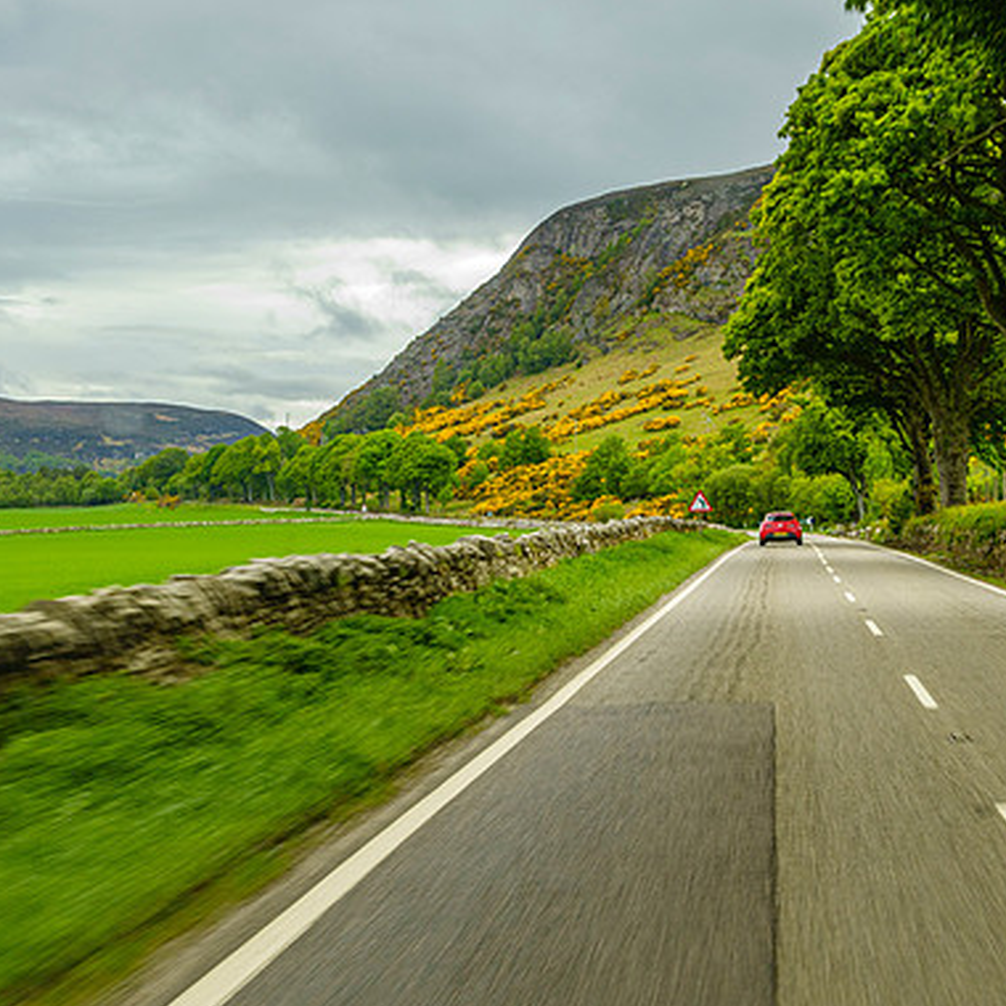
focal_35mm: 61
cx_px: 458
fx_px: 2006
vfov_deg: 28.2
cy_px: 502
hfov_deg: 28.1
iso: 125
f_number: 7.1
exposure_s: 1/50
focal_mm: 17.27
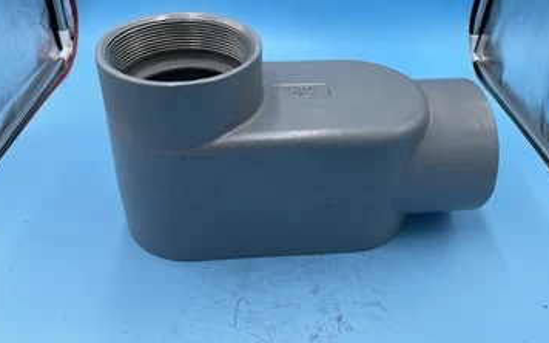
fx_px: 464
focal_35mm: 31
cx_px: 288
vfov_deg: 40.1
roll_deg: -2.3
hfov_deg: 61.2
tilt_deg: -35.1
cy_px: 121
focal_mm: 4.2
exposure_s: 1/461
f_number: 1.6
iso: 32
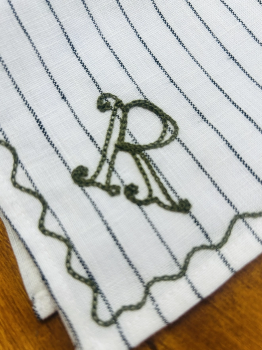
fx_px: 262
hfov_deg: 53.1
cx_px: 131
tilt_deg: -71.8
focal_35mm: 26
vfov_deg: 67.3
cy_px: 175
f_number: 1.5
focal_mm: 5.7
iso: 32
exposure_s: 1/130
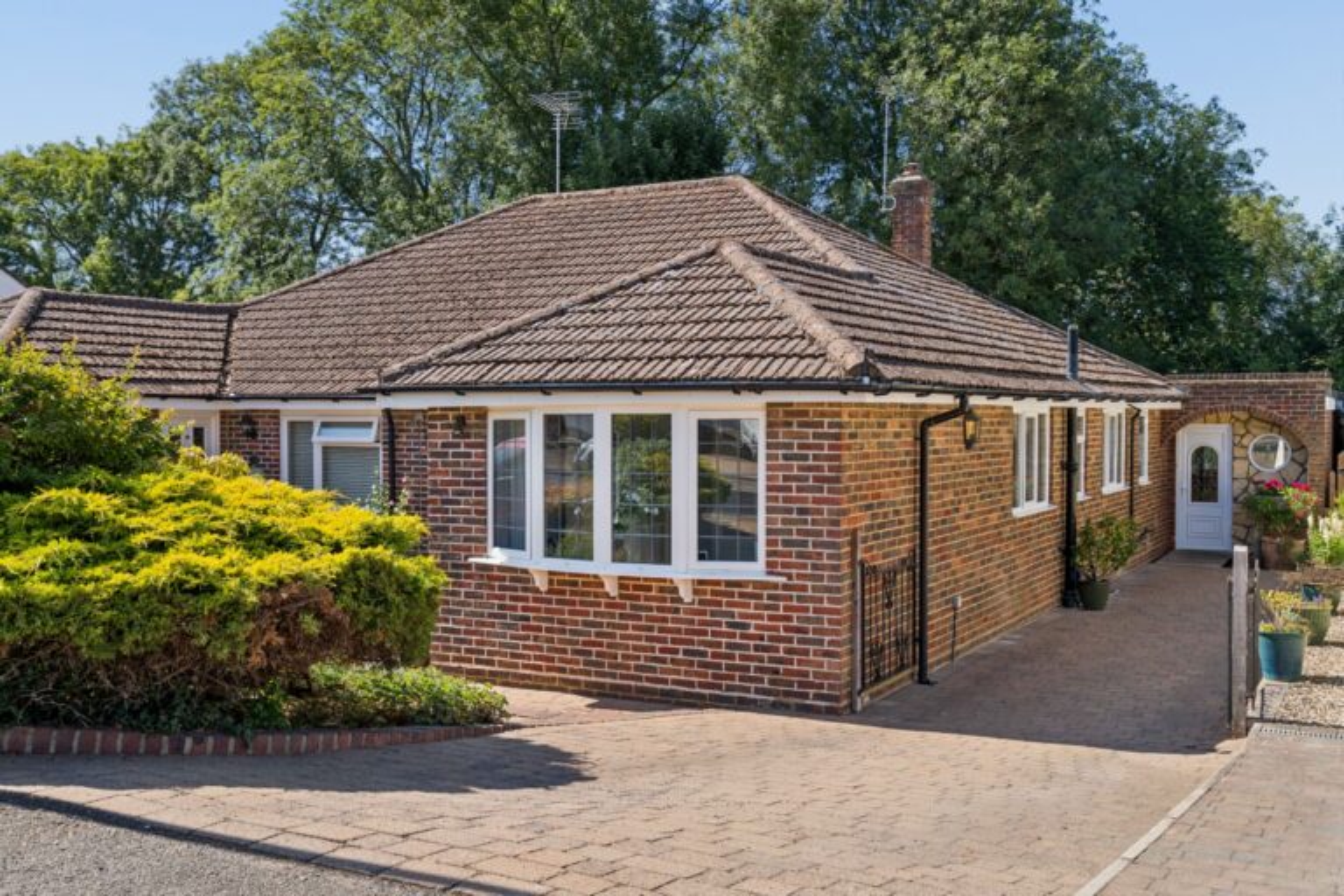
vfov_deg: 37.9
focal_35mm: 35
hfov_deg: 54.4
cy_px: 448
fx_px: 1307
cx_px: 672
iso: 320
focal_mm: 35
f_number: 5.6
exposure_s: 1/500
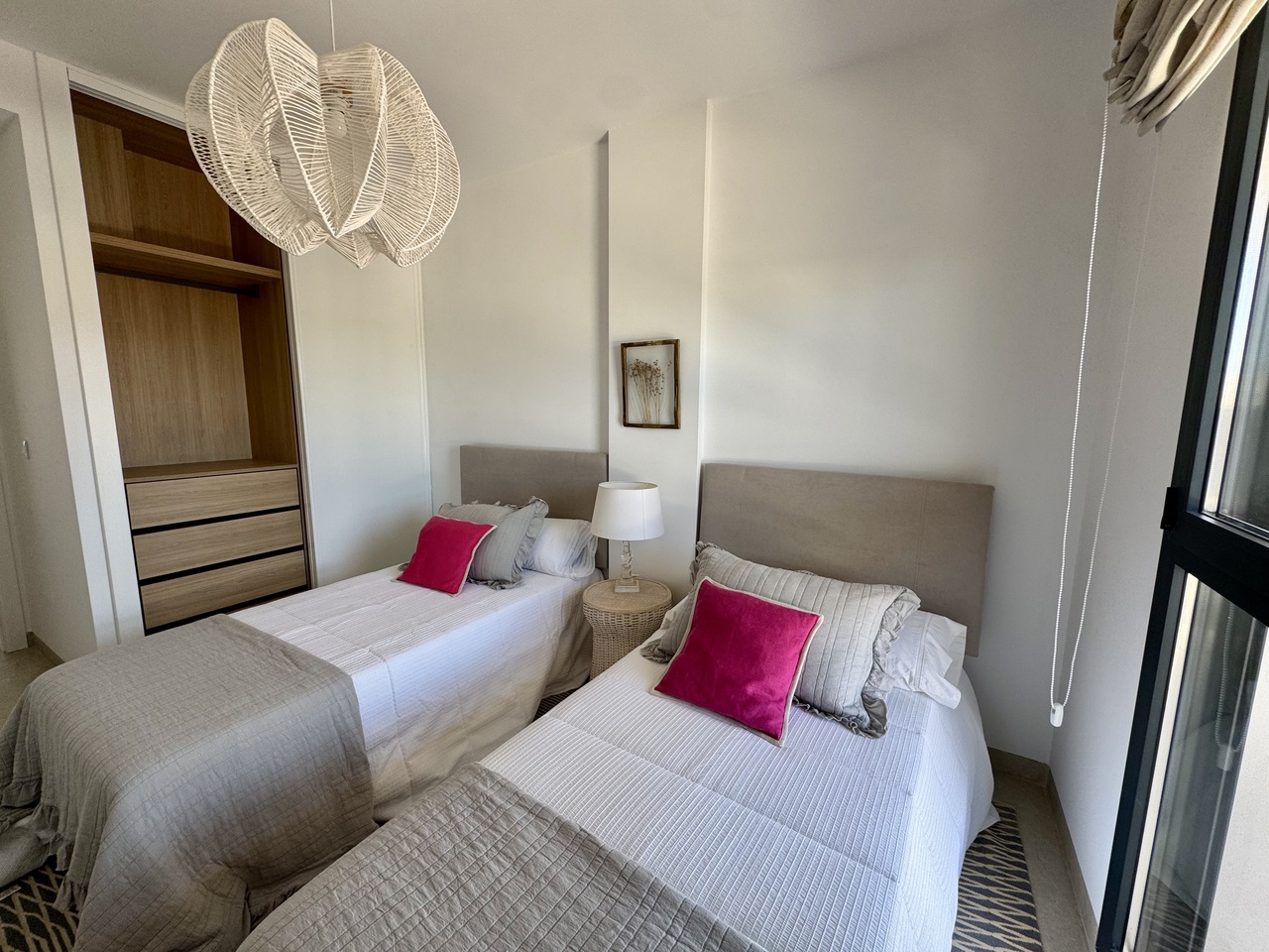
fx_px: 513
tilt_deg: -8.1
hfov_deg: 102.1
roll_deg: +0.2
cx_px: 634
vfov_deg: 85.7
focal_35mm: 14
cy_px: 476
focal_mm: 2.22
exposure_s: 1/99
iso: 64
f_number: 2.2
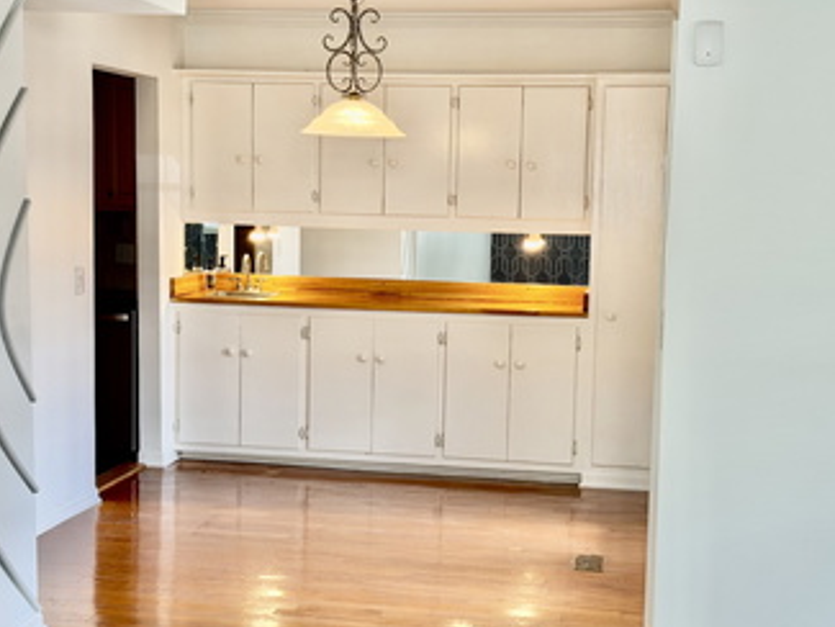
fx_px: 1424
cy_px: 373
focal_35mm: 59
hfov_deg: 32.7
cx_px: 406
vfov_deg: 24.8
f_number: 1.78
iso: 125
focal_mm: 6.76
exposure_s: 1/120
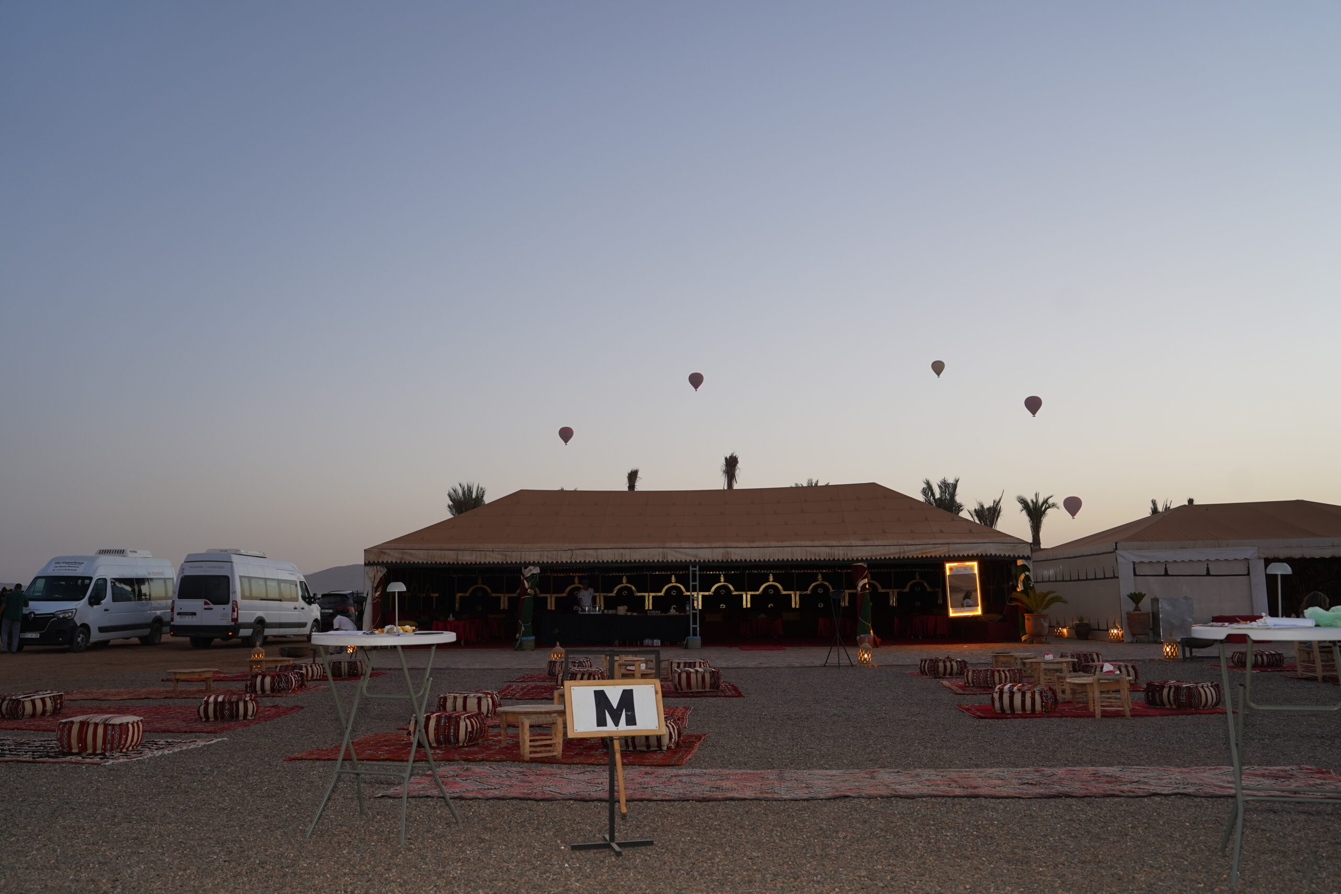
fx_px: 1043
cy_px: 447
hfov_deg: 65.5
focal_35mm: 28
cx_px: 670
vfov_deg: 46.4
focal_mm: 28
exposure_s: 1/60
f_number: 4
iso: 250
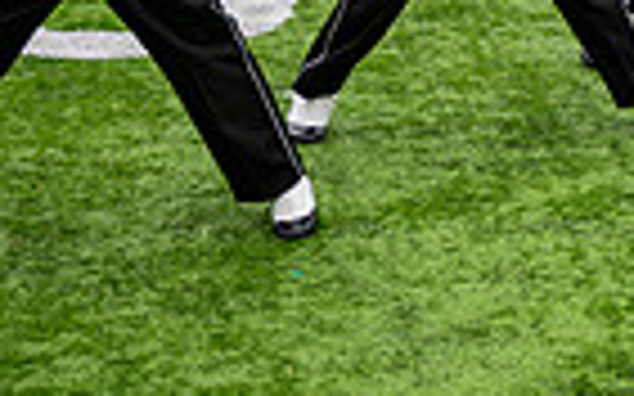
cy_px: -317
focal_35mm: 145
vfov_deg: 8.7
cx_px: 764
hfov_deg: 14.0
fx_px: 2504
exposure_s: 1/500
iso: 100
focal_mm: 34.5
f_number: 2.8
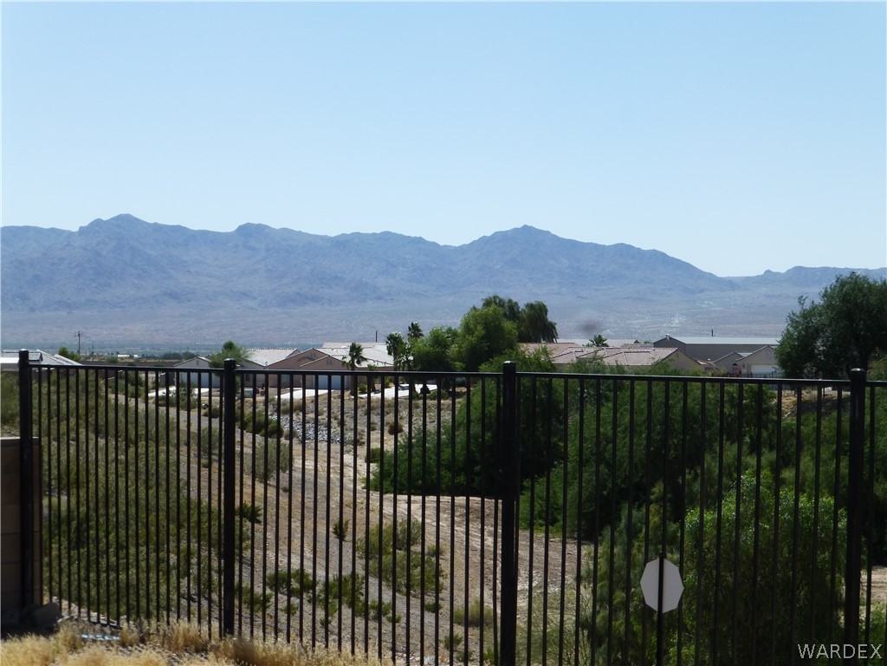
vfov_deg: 18.7
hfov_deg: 24.7
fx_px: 2024
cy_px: 333
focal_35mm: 79
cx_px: 444
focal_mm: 14.2
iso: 100
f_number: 5.1
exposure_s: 1/640
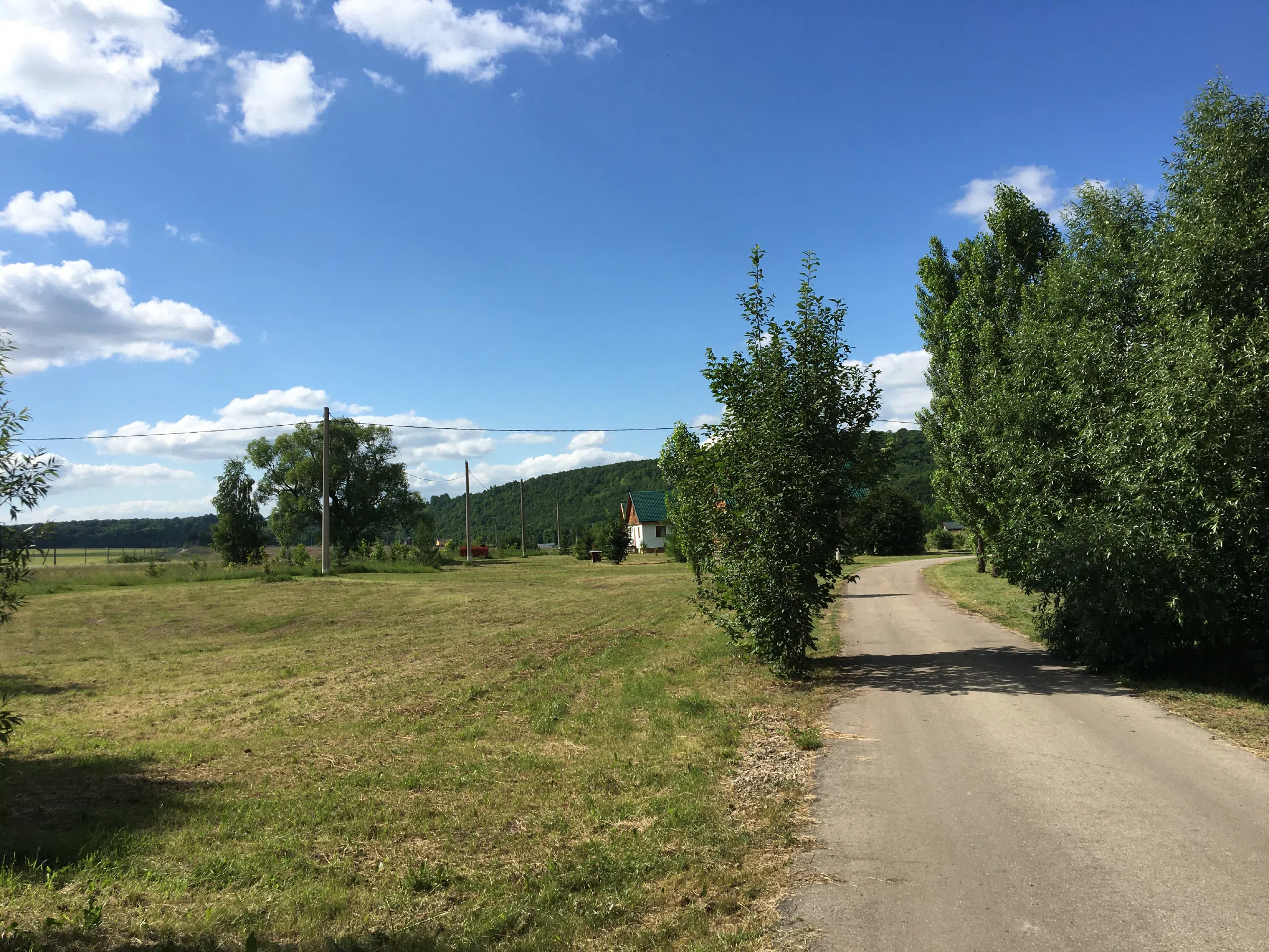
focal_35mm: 29
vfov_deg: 48.2
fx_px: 1063
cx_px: 634
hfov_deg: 61.7
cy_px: 476
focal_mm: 4.15
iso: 25
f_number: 2.2
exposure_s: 1/2262
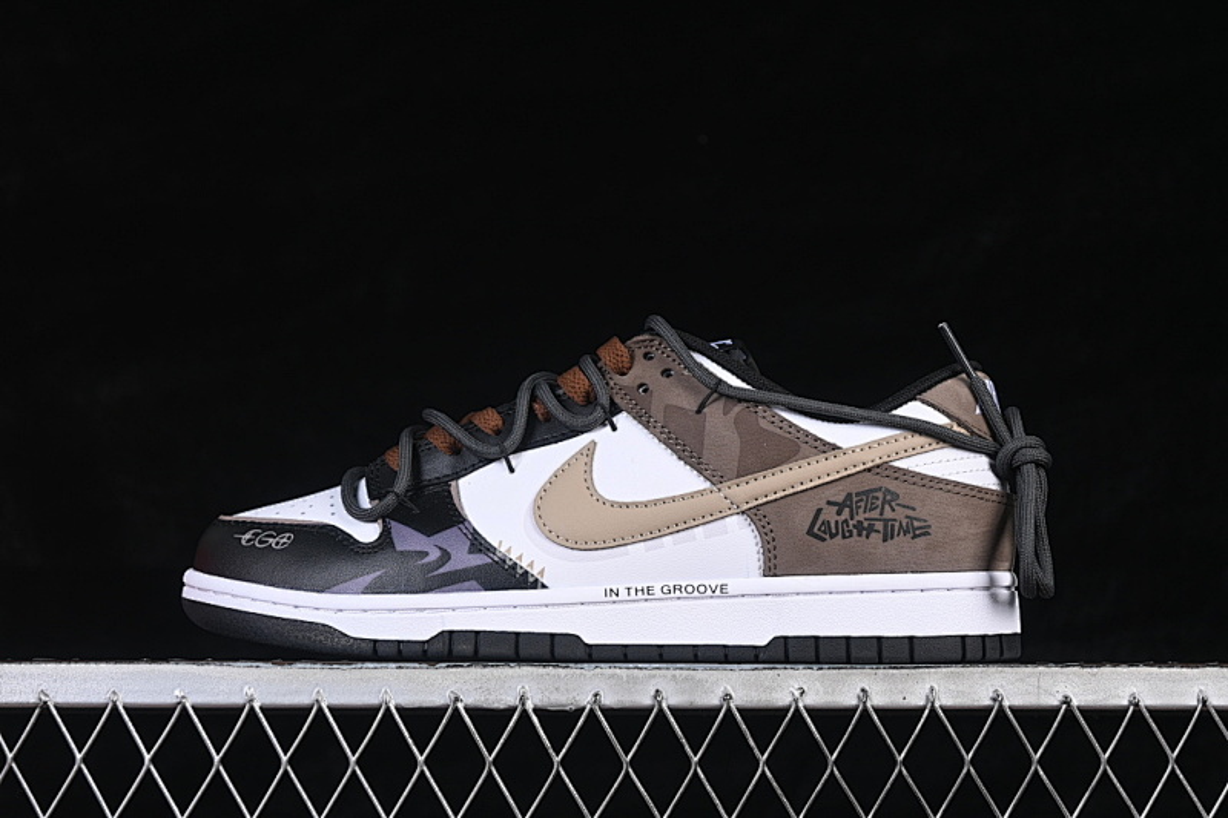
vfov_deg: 18.2
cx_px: 614
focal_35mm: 75
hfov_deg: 27.0
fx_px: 2558
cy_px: 409
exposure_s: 1/80
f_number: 7.1
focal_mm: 50
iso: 160
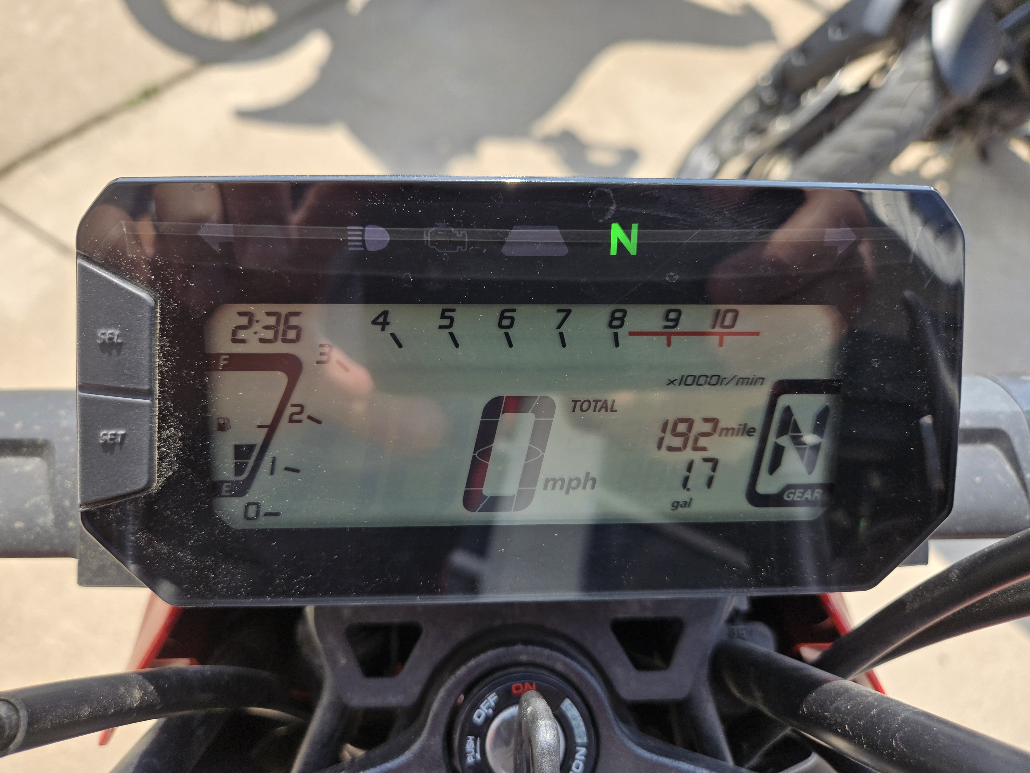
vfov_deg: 58.9
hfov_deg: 73.9
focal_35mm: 23
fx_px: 684
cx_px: 515
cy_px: 386
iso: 25
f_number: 1.8
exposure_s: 1/648
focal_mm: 5.4
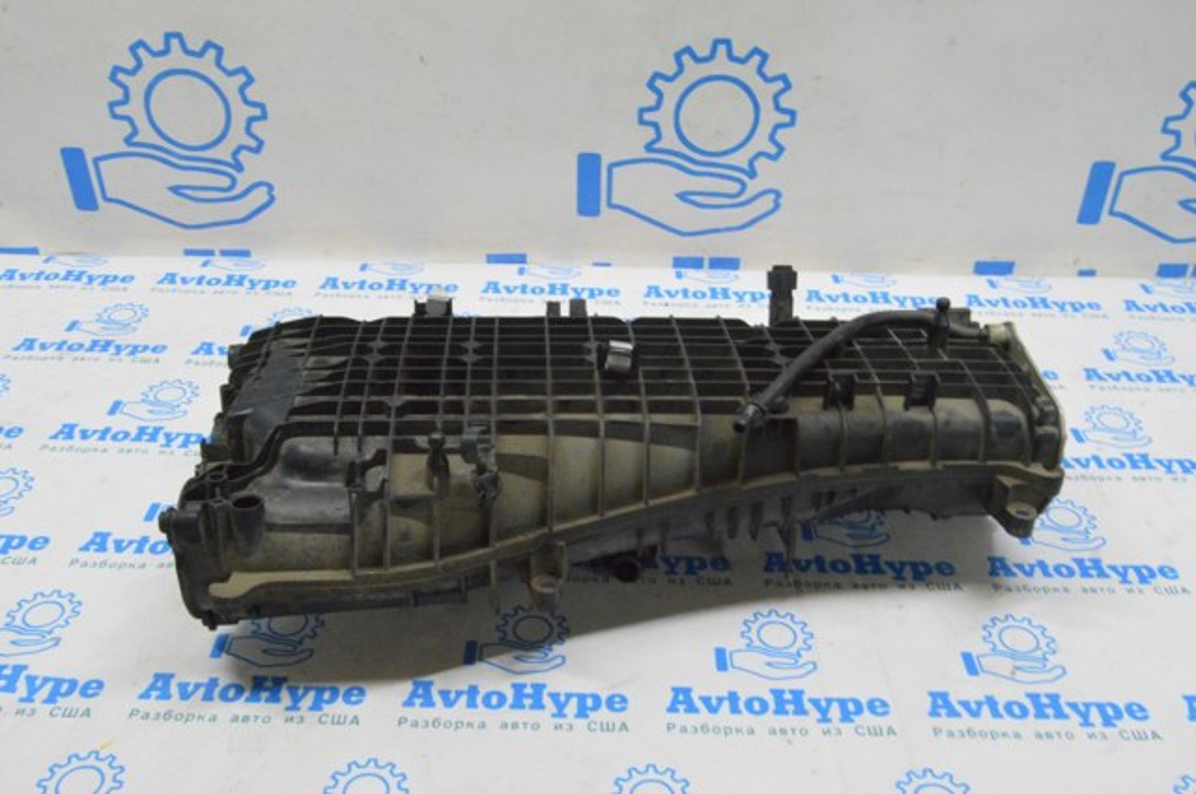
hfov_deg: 55.2
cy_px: 397
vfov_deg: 38.3
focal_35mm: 34
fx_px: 1145
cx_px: 598
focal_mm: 23
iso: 6400
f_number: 20
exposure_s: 1/15
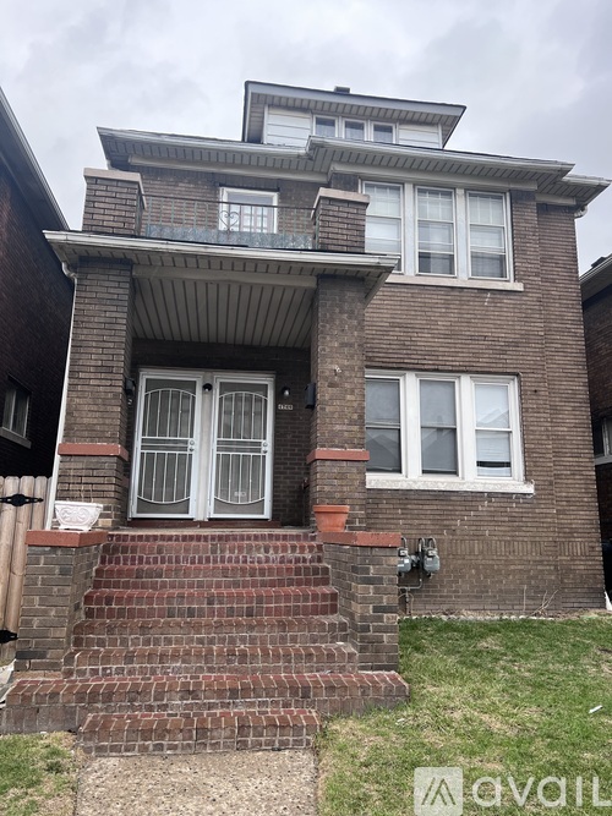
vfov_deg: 67.3
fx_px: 613
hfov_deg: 53.0
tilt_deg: +12.9
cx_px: 306
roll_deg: +0.6
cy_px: 408
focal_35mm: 26
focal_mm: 5.7
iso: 64
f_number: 1.5
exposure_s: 1/161
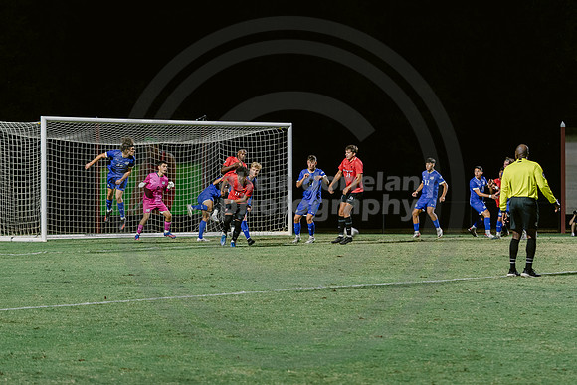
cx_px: 179
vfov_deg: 10.2
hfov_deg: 15.2
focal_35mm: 135
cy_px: 204
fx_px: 2158
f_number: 3.5
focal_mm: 90
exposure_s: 1/160
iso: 2000
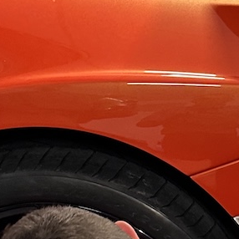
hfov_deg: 13.8
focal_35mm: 126
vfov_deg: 12.9
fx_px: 984
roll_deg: -0.7
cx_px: 190
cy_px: 394
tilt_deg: -33.7
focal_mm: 6.86
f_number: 1.78
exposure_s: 1/60
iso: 400
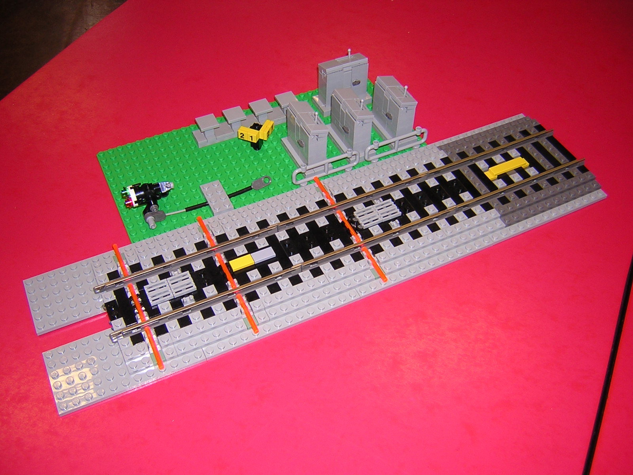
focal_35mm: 36
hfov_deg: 51.4
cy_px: 238
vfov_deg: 39.7
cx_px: 316
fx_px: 658
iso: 100
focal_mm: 4.7
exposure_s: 1/60.1
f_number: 2.6
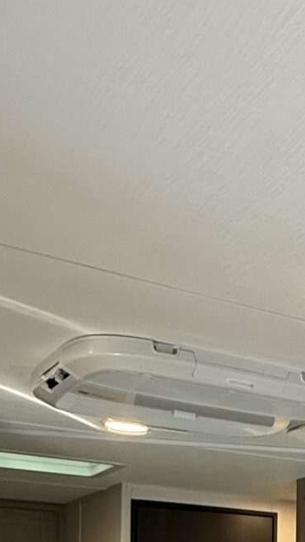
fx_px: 849
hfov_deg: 17.3
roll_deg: -1.1
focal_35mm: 59
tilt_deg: -1.1
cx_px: 520
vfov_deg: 30.8
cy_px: 624
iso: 250
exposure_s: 1/79
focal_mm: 2.22
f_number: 2.2
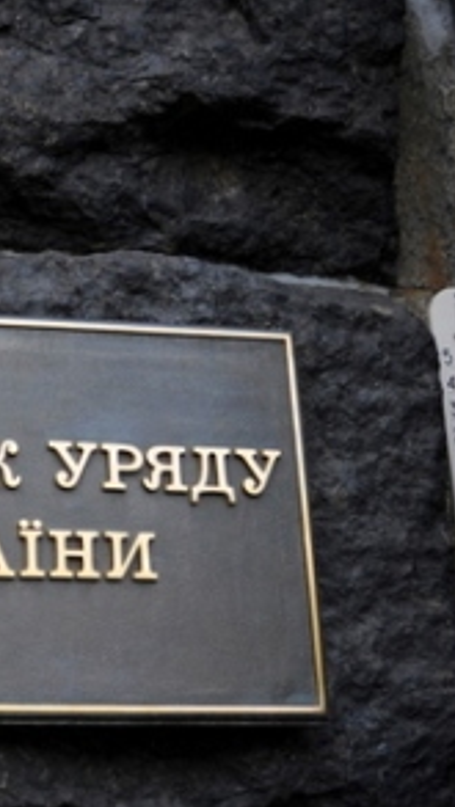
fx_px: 1607
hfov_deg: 15.3
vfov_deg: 28.1
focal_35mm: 75
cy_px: 504
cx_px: -149
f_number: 4
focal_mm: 35
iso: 400
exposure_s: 1/320
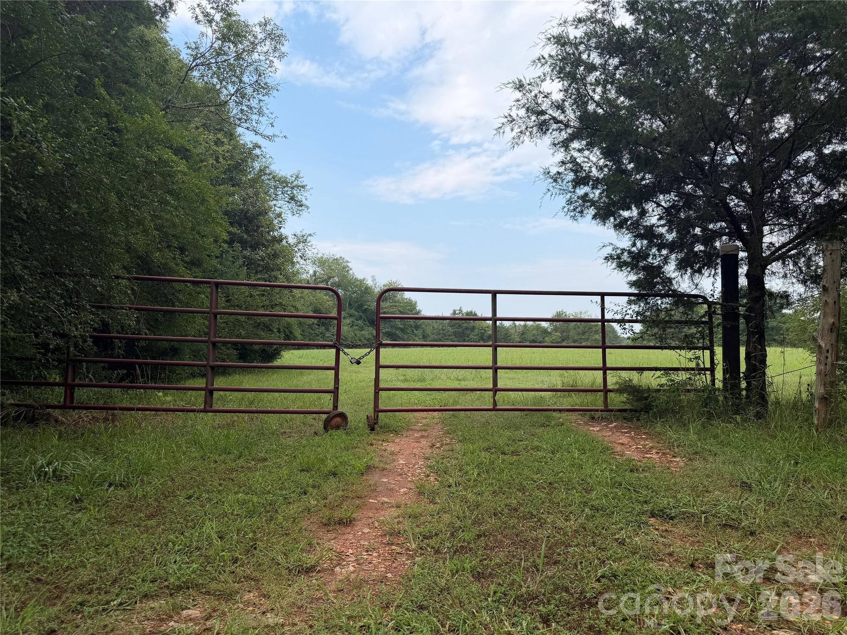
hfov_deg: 71.6
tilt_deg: +3.9
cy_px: 318
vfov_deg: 56.8
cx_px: 424
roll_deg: -0.7
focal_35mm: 24
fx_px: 587
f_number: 1.78
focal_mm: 6.76
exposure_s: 1/2703
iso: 80
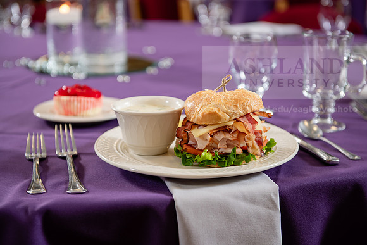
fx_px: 673
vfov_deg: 20.6
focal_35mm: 66
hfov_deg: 30.5
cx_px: 184
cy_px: 122
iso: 320
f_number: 3.5
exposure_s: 1/160
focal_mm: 66
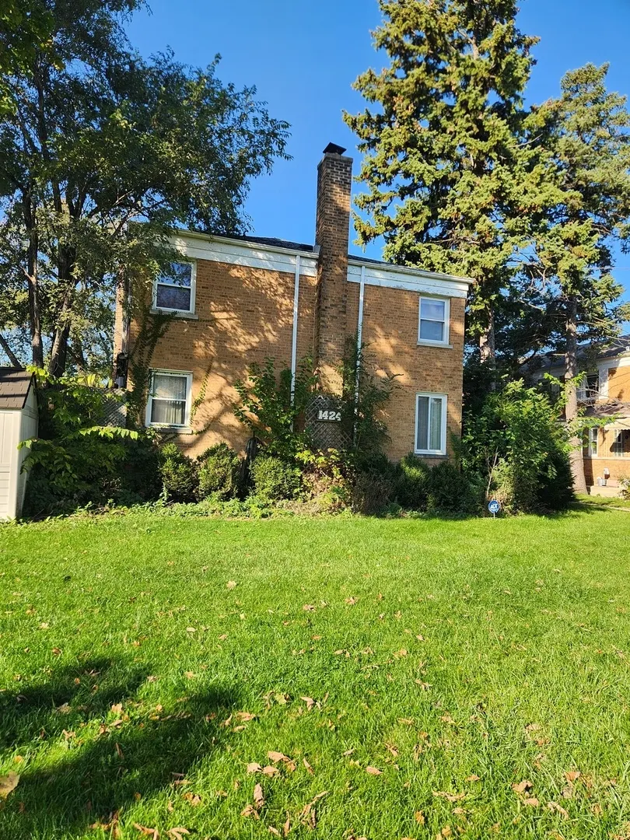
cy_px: 420
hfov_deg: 58.9
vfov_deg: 73.9
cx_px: 315
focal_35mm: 23
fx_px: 558
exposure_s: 1/590
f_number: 1.8
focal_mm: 5.4
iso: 20
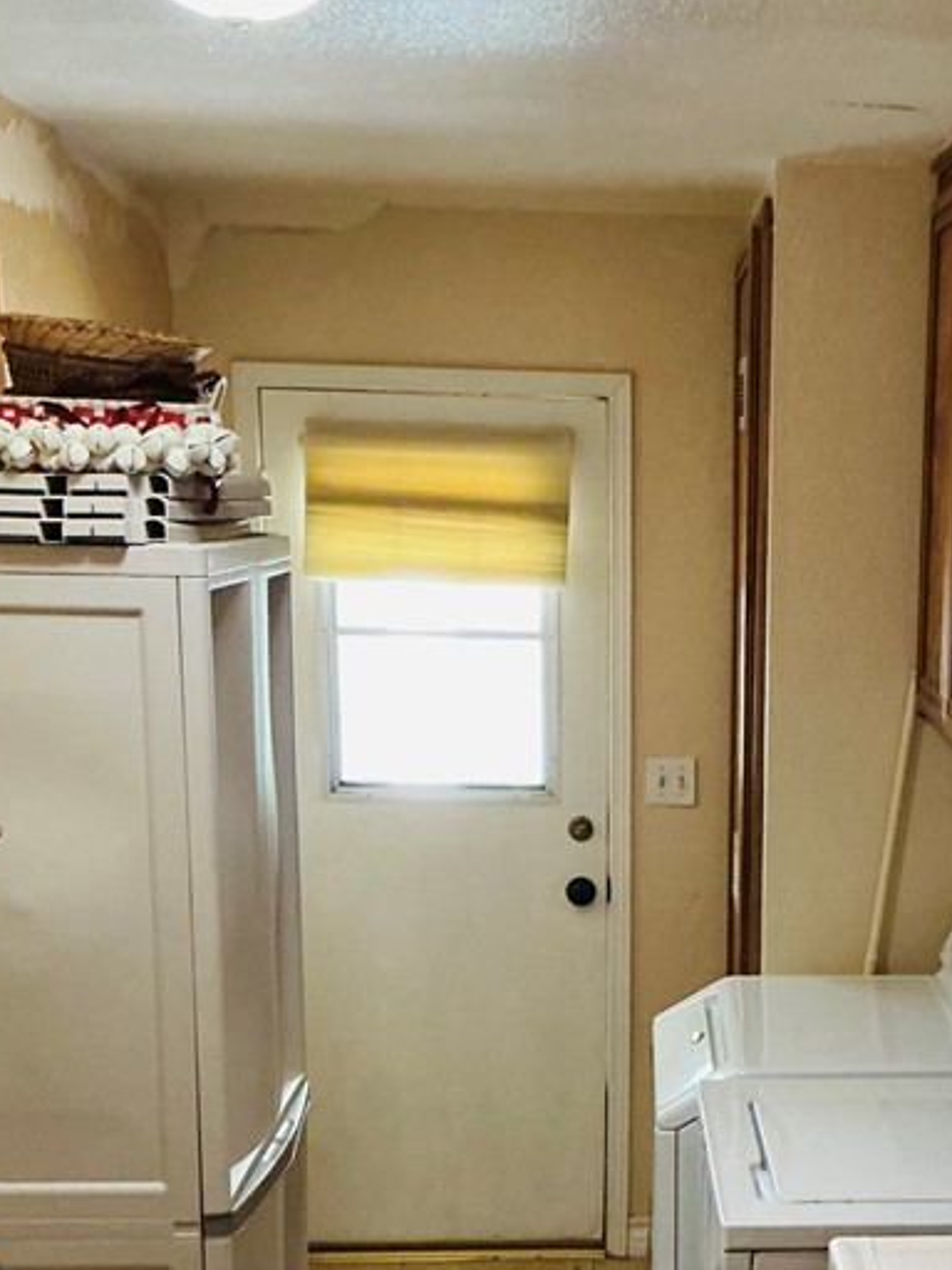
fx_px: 2127
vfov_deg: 32.7
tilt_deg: -11.4
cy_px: 913
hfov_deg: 24.7
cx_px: 803
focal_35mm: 58
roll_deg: -0.1
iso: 250
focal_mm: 3
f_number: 1.8
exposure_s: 1/60
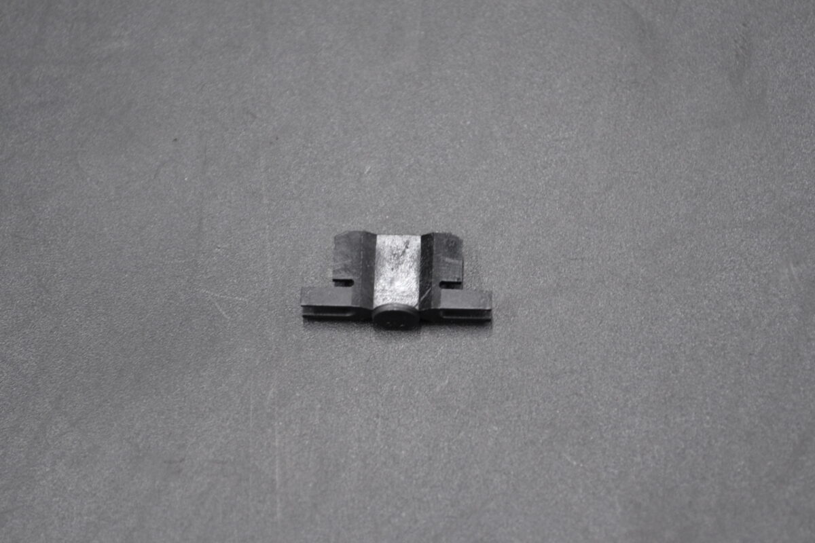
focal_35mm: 82
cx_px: 408
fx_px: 1868
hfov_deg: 24.6
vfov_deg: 16.6
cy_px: 272
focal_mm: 55
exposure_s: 1/25
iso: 400
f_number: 5.6
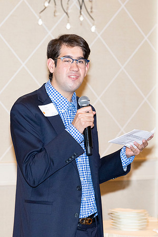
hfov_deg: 7.6
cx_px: 77
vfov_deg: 11.4
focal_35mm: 180
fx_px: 1185
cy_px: 118
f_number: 5.6
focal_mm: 120
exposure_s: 1/200
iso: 2000
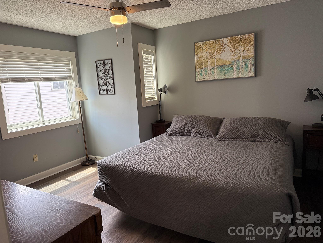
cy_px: 122
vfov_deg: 56.8
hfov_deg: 71.6
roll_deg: +3.3
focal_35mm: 24
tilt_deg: -7.5
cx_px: 162
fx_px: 224
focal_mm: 6.76
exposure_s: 1/120
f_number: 1.78
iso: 250
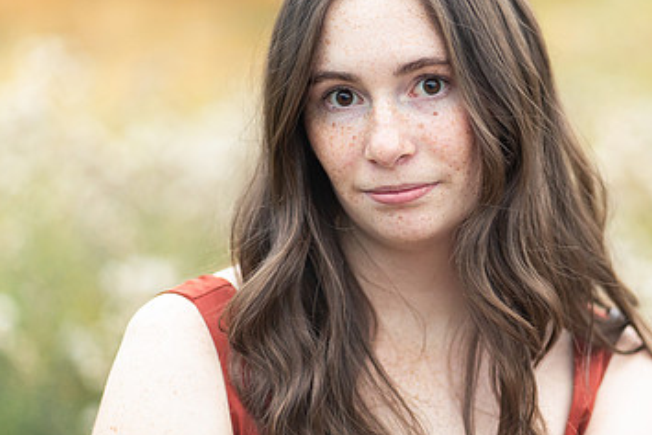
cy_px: 183
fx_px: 2518
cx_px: 393
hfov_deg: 14.7
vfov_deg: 9.9
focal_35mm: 139
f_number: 1.8
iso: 1600
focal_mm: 85
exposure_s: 1/160
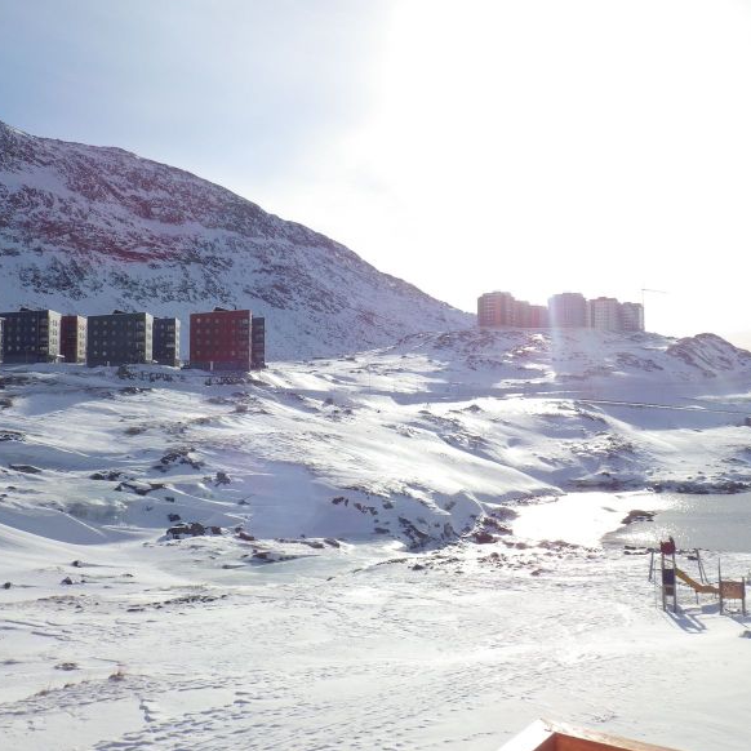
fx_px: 835
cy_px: 366
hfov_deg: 48.5
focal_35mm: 34
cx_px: 377
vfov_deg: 48.4
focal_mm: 5
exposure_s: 1/1500
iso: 125
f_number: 4.2
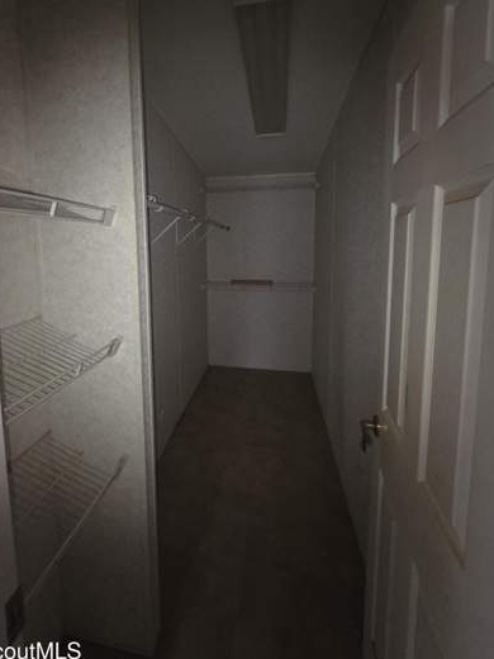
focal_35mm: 16
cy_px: 283
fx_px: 304
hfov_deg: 77.5
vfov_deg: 93.9
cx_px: 205
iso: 2500
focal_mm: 2.2
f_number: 1.9
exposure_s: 1/8
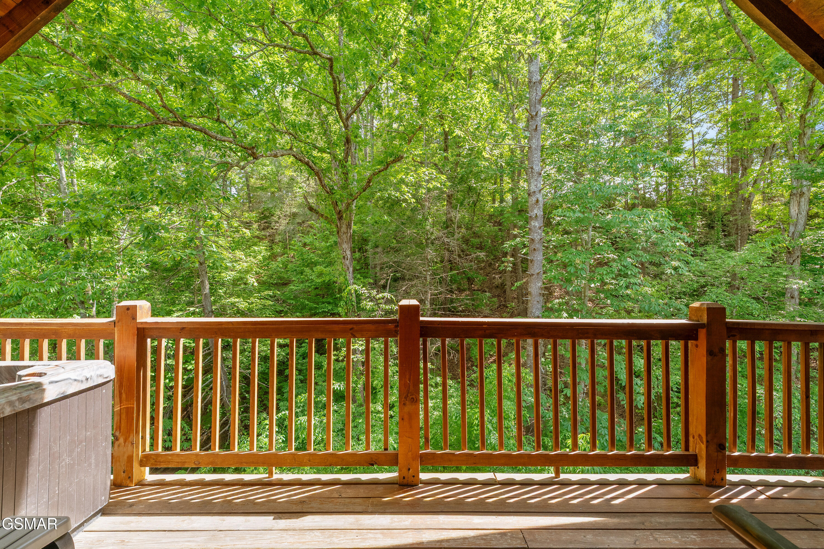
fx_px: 366
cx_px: 412
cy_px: 274
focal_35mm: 16
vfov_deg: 73.7
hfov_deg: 96.7
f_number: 7.1
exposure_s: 1/50
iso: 250
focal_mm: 16
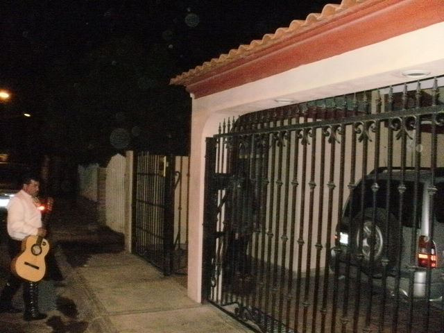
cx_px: 222
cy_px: 166
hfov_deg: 51.4
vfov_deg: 39.7
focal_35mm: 36
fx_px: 462
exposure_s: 1/30
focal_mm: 6.3
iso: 800
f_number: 3.5
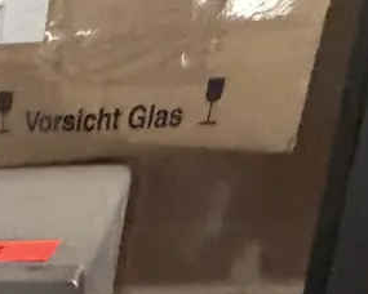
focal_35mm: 92
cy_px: 877
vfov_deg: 11.0
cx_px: -296
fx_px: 1002
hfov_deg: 17.1
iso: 320
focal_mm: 2.22
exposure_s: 1/66
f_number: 2.2
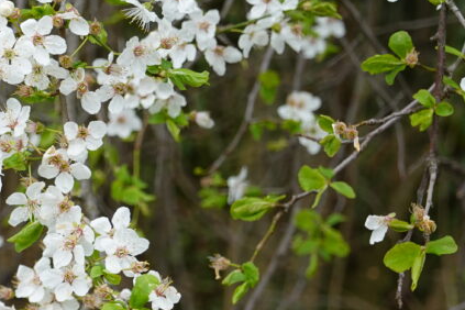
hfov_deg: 8.3
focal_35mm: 247
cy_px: 96
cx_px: -10
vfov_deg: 5.6
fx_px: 3190
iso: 100
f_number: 4
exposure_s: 1/125
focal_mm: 37.41
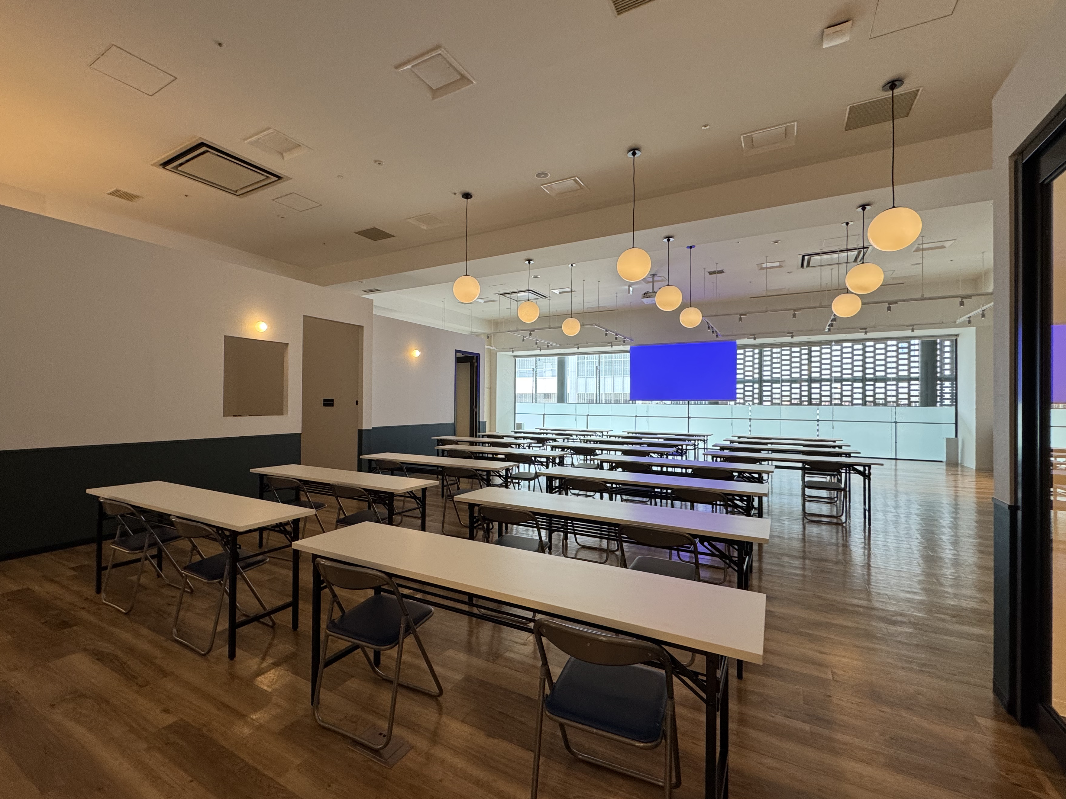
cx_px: 489
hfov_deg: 94.3
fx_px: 493
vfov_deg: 78.1
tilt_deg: +1.6
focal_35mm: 16
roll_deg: -0.3
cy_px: 398
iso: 200
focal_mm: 2.22
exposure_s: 1/100
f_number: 2.2
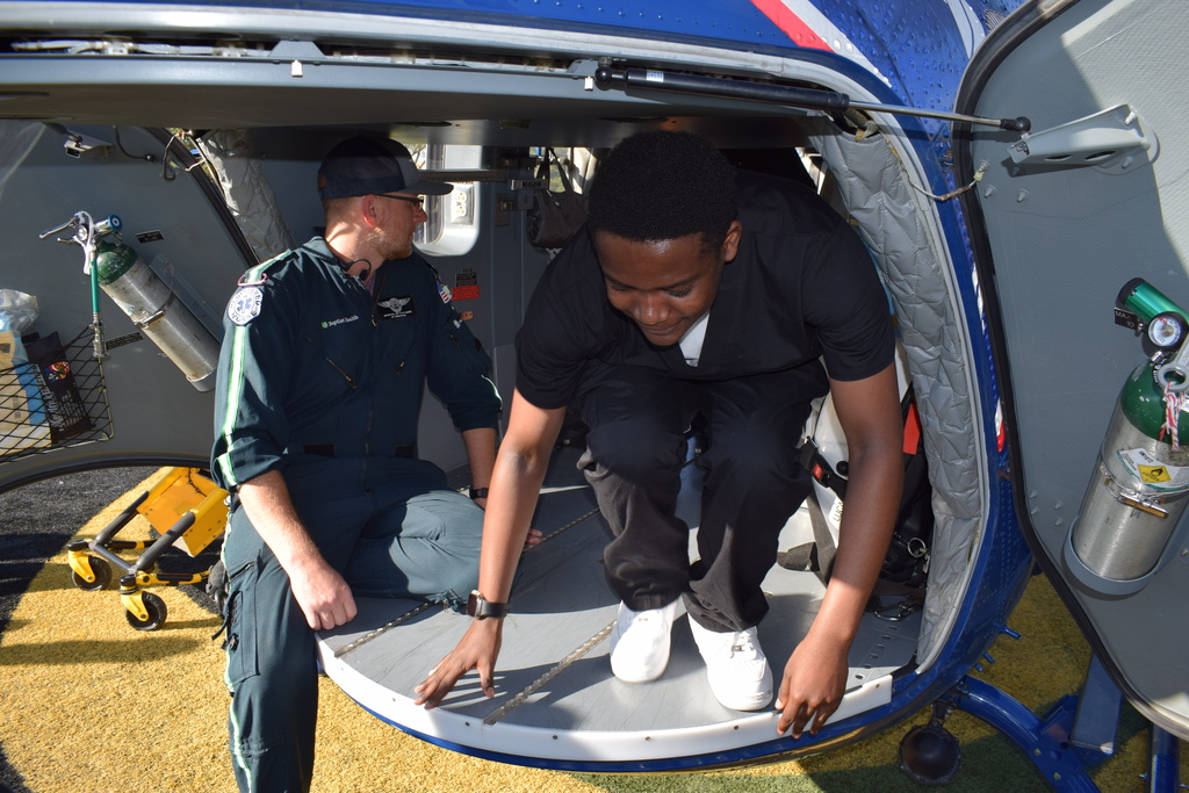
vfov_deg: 47.9
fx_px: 892
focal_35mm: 27
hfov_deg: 67.4
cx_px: 594
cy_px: 396
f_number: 6.3
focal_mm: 18
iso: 100
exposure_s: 1/160
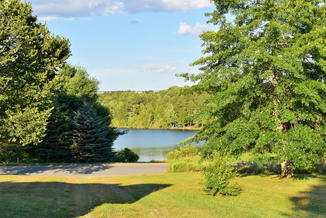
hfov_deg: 33.4
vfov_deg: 22.6
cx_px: 163
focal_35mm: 60
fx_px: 543
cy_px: 109
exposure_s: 1/200
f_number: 8
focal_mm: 40
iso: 100
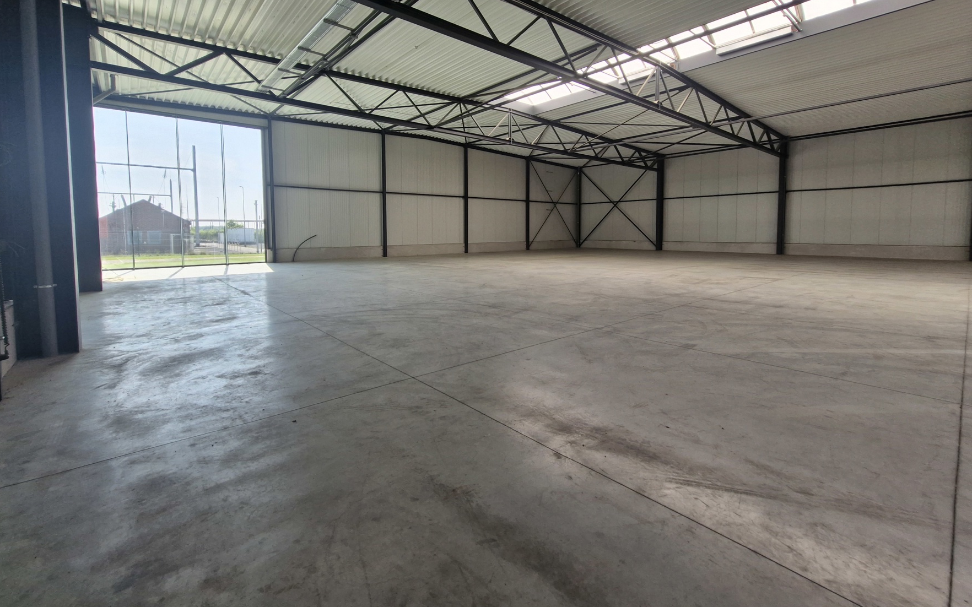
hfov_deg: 101.3
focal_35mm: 15
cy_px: 257
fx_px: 397
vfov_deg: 74.3
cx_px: 452
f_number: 2.2
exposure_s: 1/235
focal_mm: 1.74
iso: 50
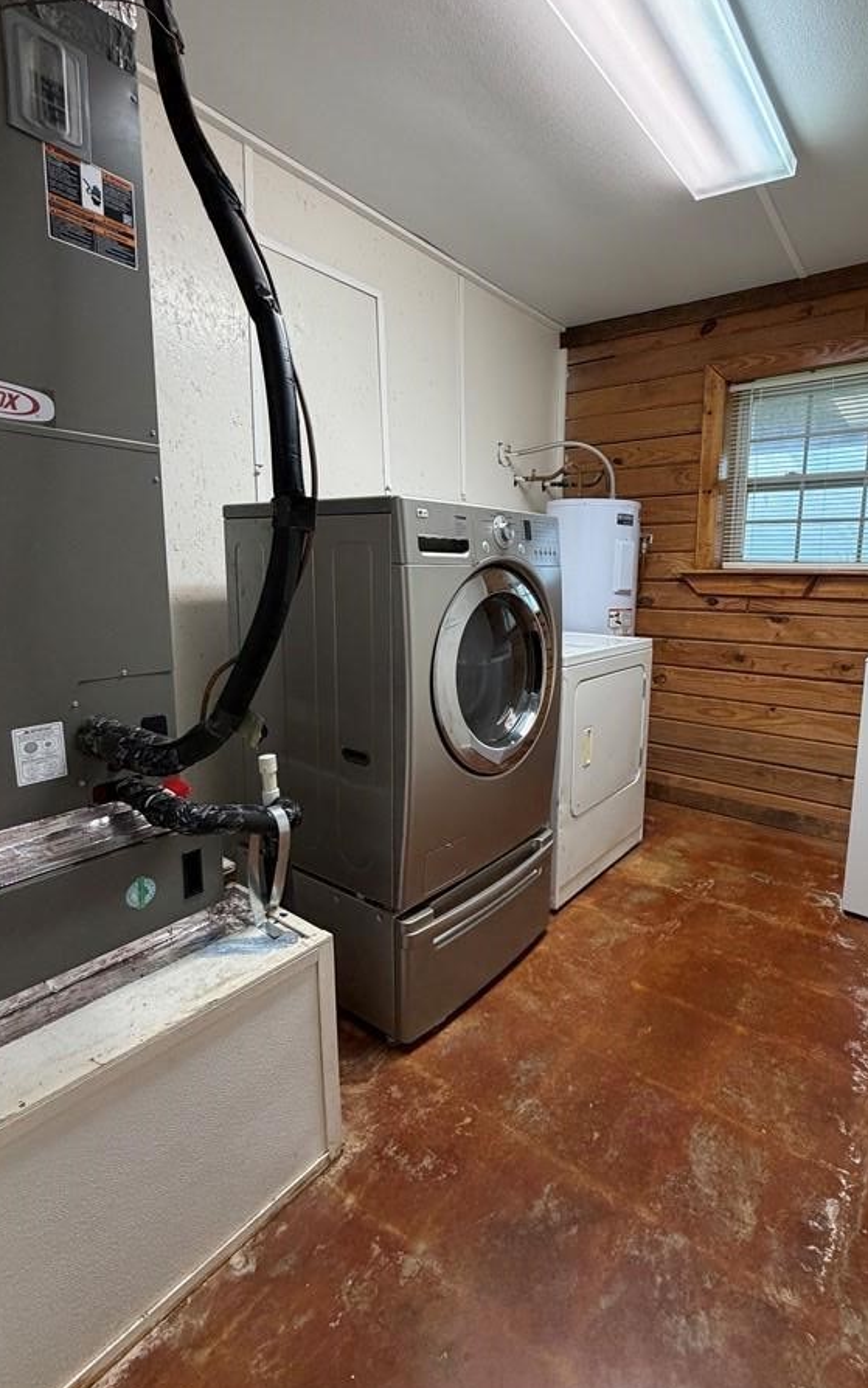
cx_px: 503
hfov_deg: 67.6
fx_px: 643
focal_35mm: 17
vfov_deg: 94.3
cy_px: 663
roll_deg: -0.1
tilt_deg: -7.8
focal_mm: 2.22
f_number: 2.2
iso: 250
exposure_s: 1/120
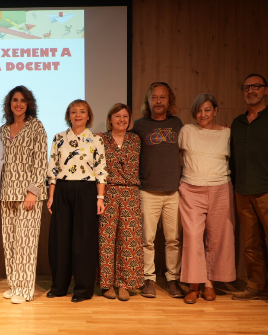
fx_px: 483
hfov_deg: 29.6
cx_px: 24
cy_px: 166
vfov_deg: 38.2
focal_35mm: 49
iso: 250
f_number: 4
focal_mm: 21
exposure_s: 1/40
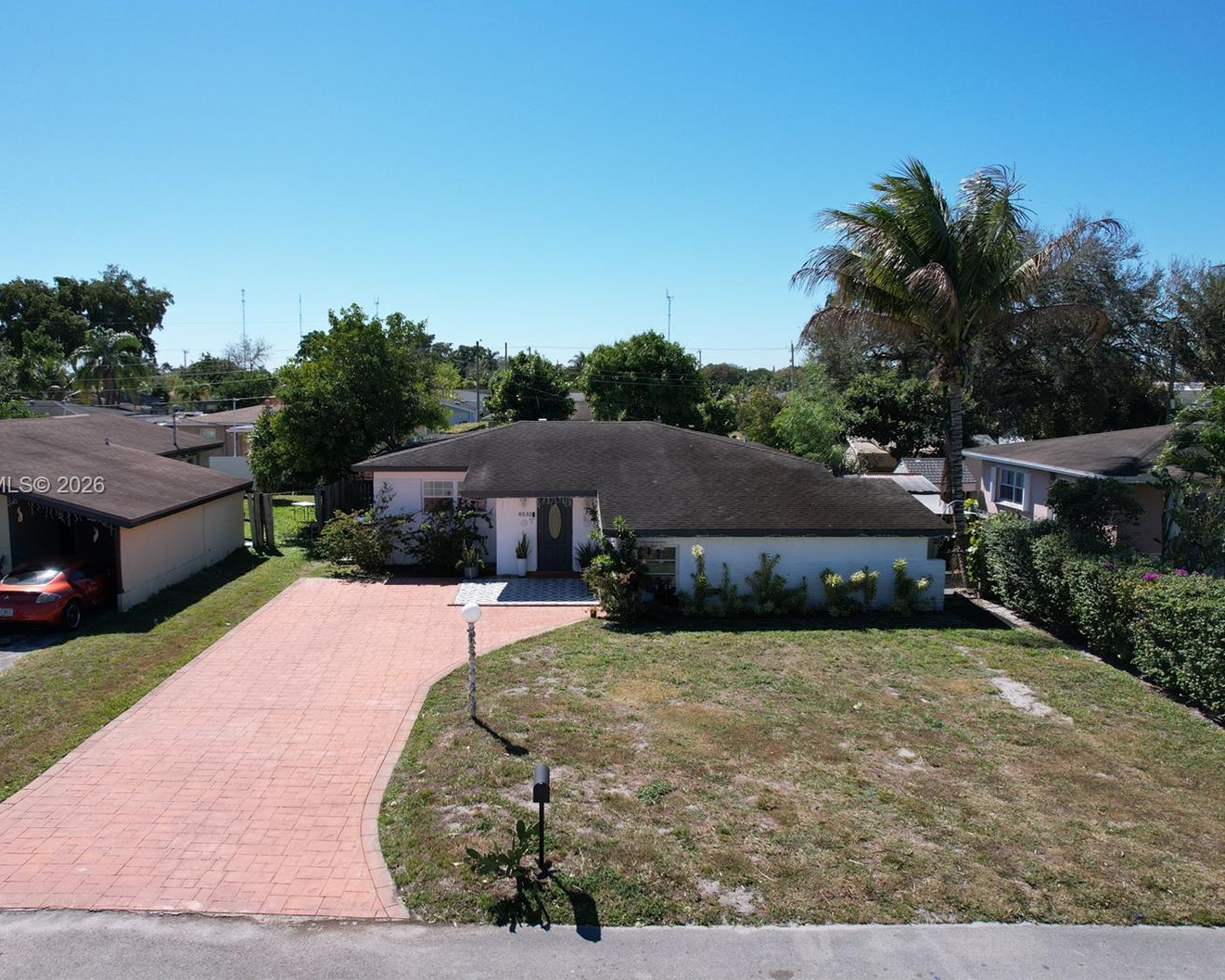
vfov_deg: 56.8
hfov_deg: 68.0
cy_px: 487
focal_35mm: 25
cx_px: 558
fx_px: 906
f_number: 2.8
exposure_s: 1/2000
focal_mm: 8.38
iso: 110
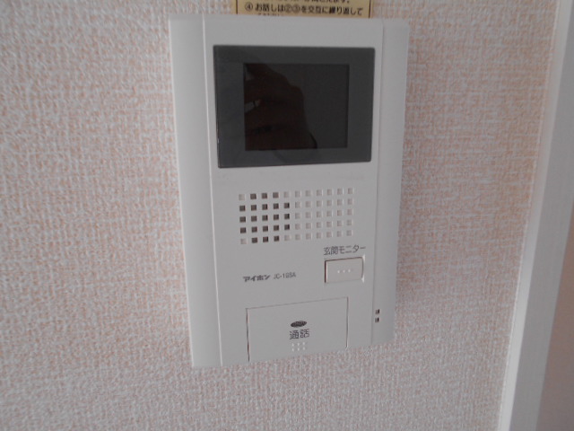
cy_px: 216
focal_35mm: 26
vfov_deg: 53.1
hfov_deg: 67.3
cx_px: 287
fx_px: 431
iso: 125
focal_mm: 4.6
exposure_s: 1/30
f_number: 3.2
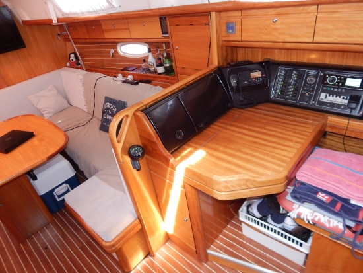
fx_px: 241
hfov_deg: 73.9
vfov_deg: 58.9
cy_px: 136
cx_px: 182
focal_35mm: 23
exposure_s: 1/30
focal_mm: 4
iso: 160
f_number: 3
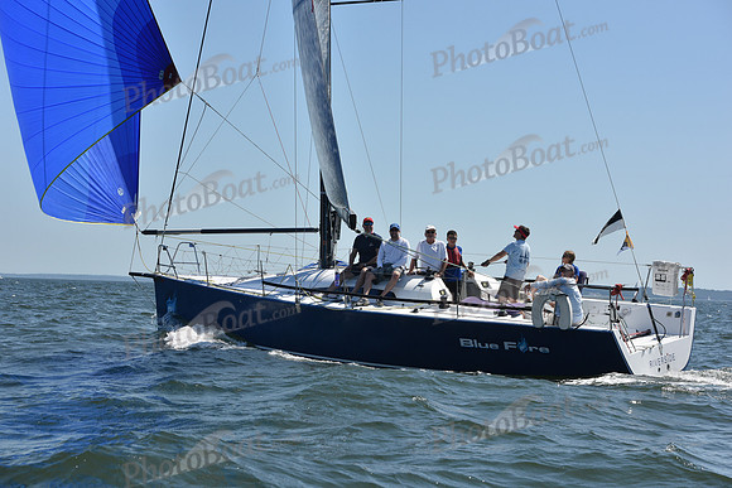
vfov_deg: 19.5
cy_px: 244
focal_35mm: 70
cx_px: 366
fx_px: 1424
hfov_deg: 28.8
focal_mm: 70
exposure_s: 1/1250
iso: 250
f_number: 8
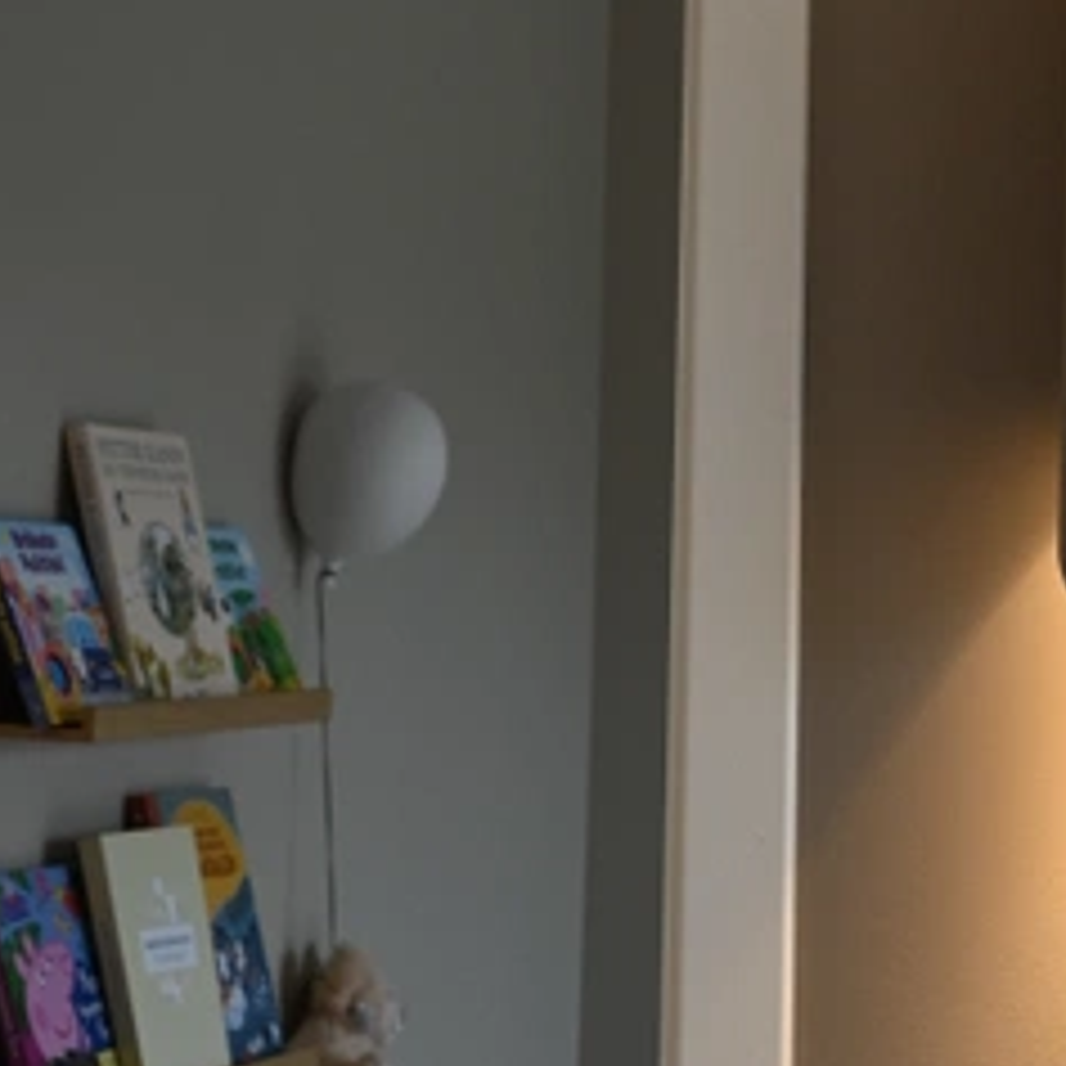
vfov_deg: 15.8
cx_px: 663
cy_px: -22
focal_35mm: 108
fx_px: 3763
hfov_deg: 16.1
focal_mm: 47
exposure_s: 1/30
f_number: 6.3
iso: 1000
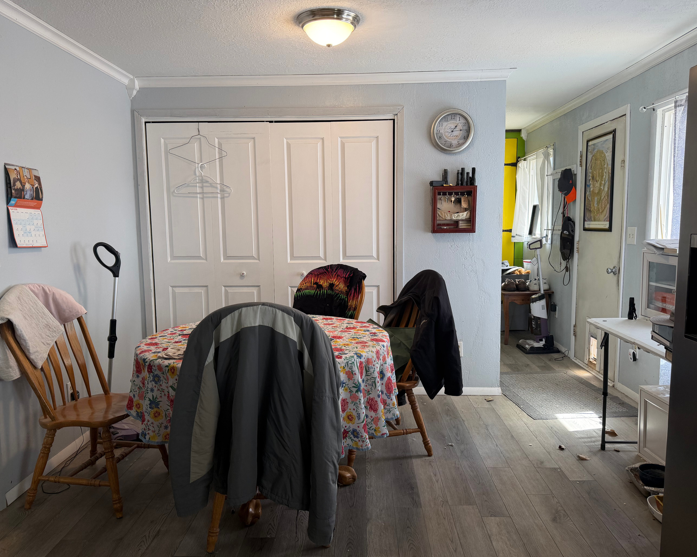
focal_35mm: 26
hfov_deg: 66.0
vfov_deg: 54.9
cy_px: 279
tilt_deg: -6.4
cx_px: 343
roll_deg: +1.7
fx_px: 536
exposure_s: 1/126
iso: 80
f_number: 1.78
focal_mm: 6.76
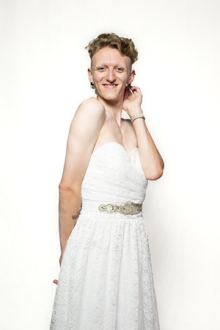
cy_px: 165
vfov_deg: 39.6
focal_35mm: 50
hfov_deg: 27.0
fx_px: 458
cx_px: 110
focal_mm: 50
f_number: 5.6
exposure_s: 1/160
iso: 2000
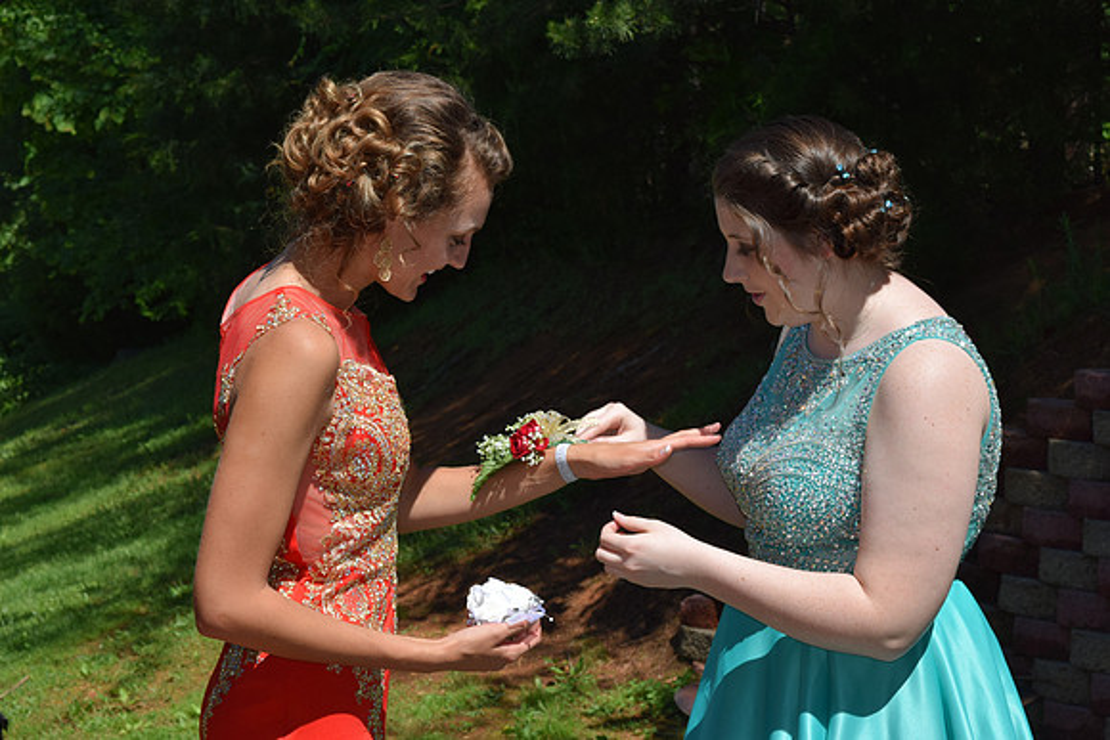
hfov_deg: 24.6
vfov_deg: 16.6
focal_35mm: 82
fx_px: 2544
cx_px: 555
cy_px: 370
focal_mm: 55
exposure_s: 1/200
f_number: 11
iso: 100
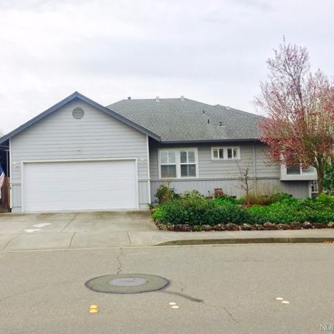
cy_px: 167
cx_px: 128
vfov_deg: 47.2
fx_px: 382
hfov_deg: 46.9
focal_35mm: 35
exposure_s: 1/898
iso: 32
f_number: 2.2
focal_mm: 4.15
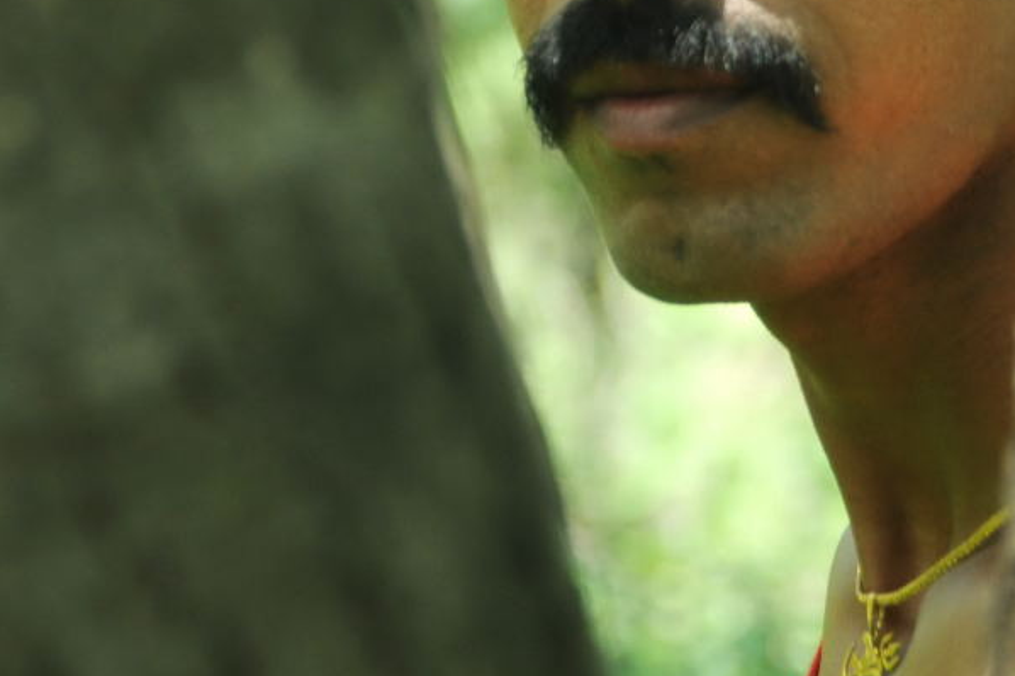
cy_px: -101
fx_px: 10172
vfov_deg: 3.8
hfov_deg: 5.7
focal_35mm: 361
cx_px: 703
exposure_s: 1/100
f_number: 5.6
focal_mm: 90
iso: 200
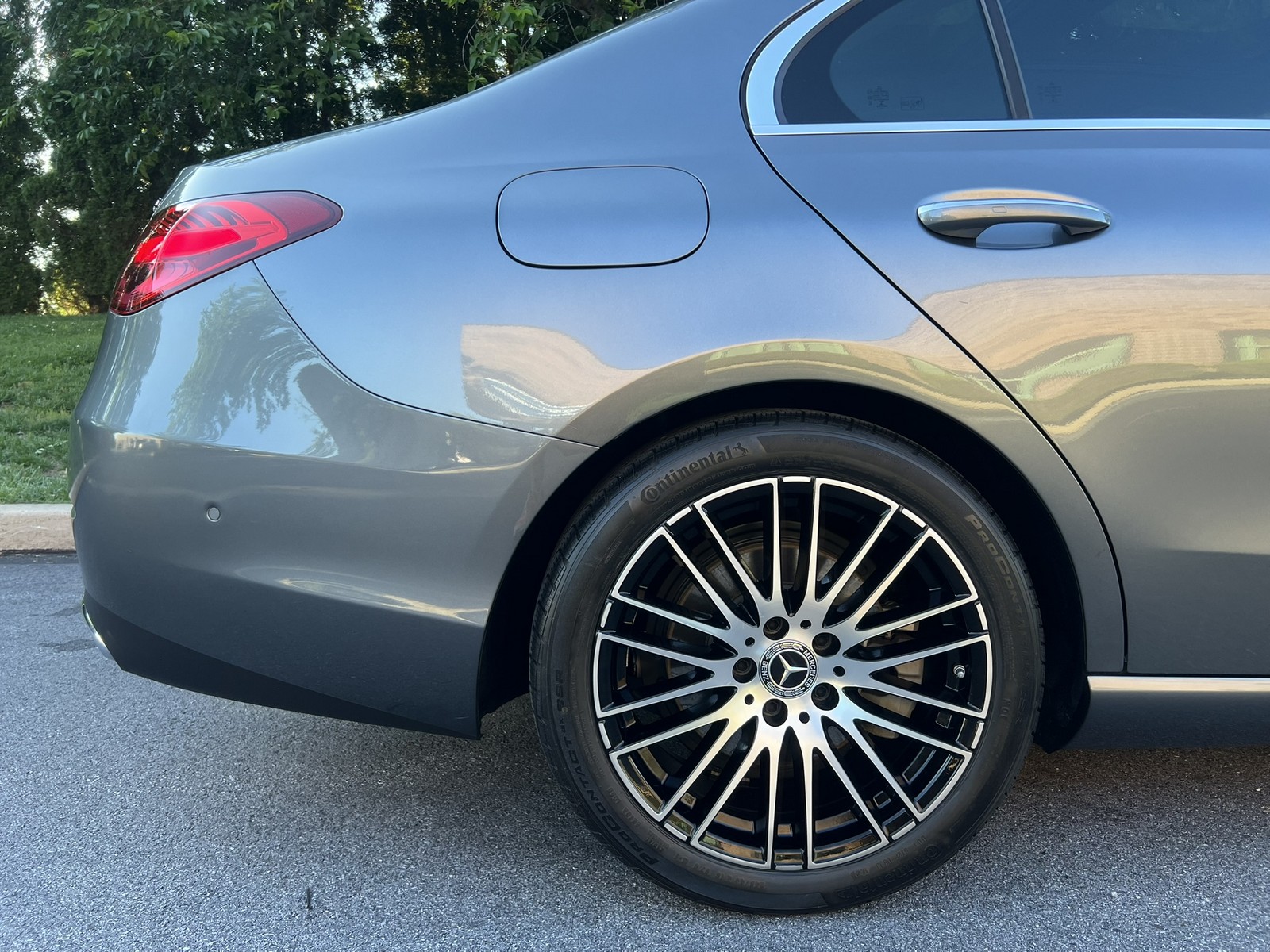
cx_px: 635
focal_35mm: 26
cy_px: 476
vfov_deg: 53.1
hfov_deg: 67.3
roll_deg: +0.9
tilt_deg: -7.2
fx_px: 954
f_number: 1.5
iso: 64
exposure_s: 1/301
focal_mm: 5.7
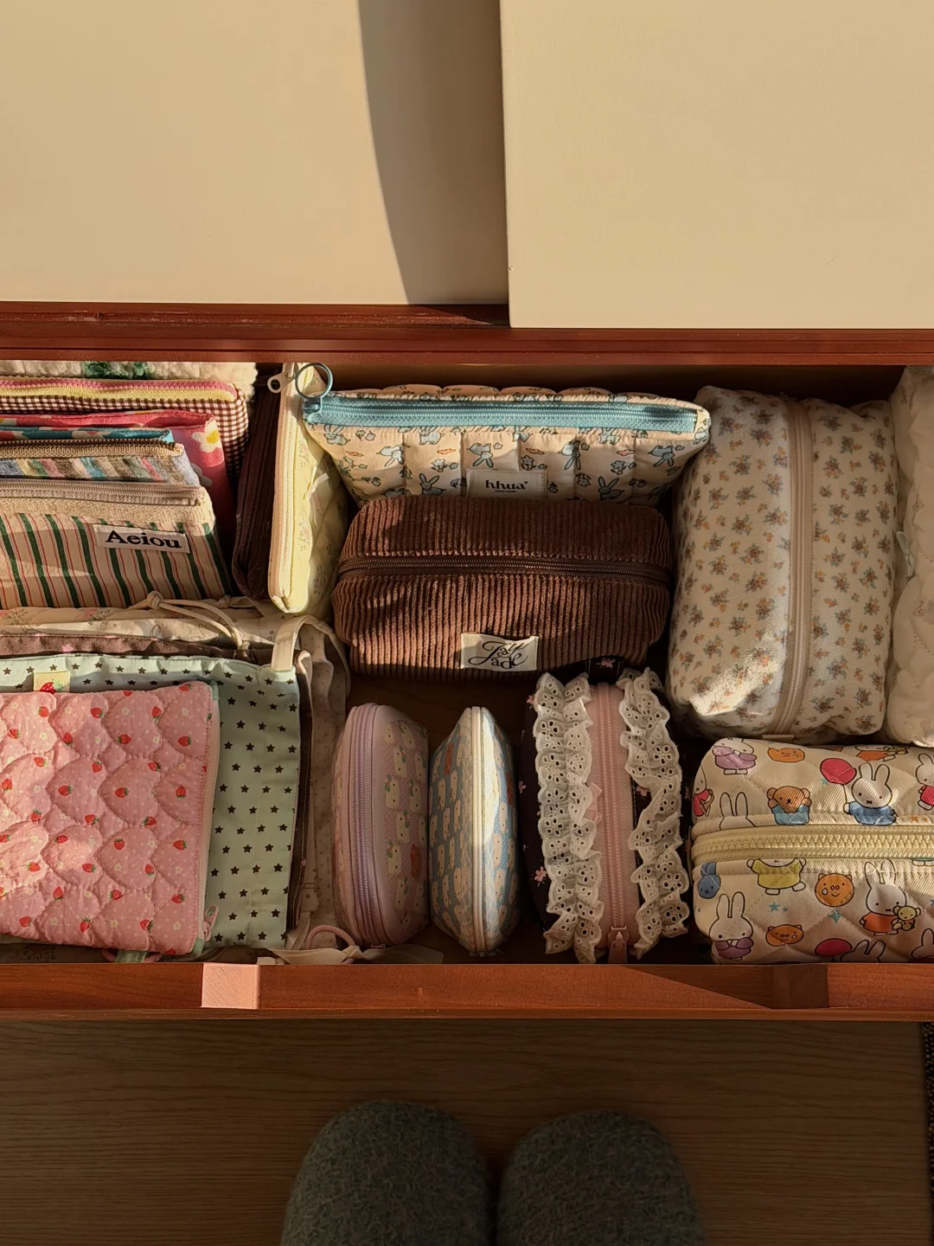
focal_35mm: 48
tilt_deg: -74.9
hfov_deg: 30.3
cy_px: 623
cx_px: 467
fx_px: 1727
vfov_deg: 39.7
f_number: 1.78
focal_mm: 6.76
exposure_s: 1/291
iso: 64
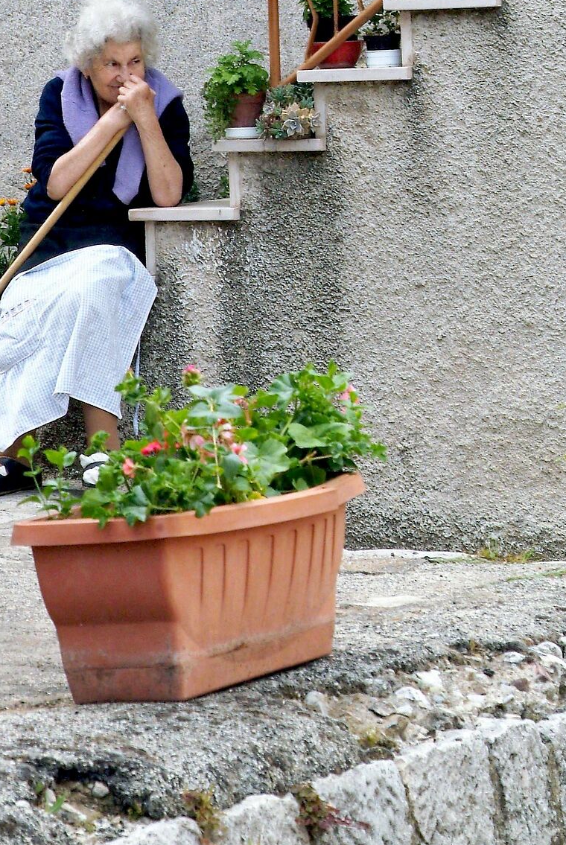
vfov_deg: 9.2
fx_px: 5219
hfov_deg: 6.2
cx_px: 95
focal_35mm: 222
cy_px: 85
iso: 200
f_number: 9.5
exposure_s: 1/90
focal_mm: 70
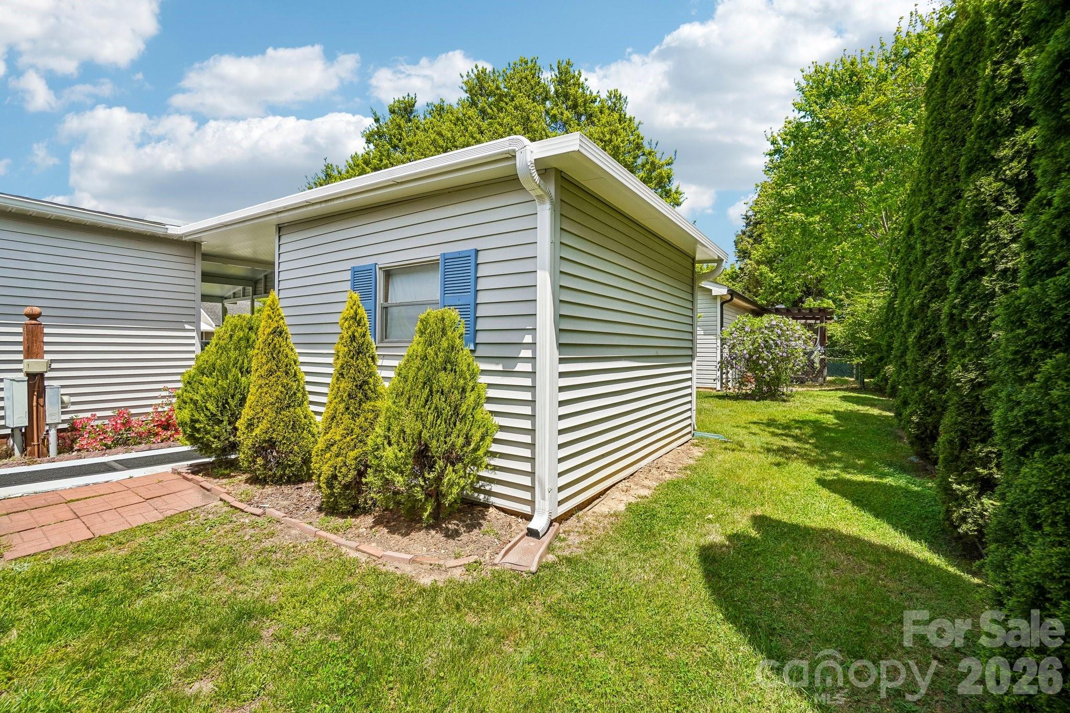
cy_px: 356
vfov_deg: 77.3
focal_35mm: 15
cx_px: 535
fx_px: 446
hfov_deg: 100.4
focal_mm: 10
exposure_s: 1/250
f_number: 8
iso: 100
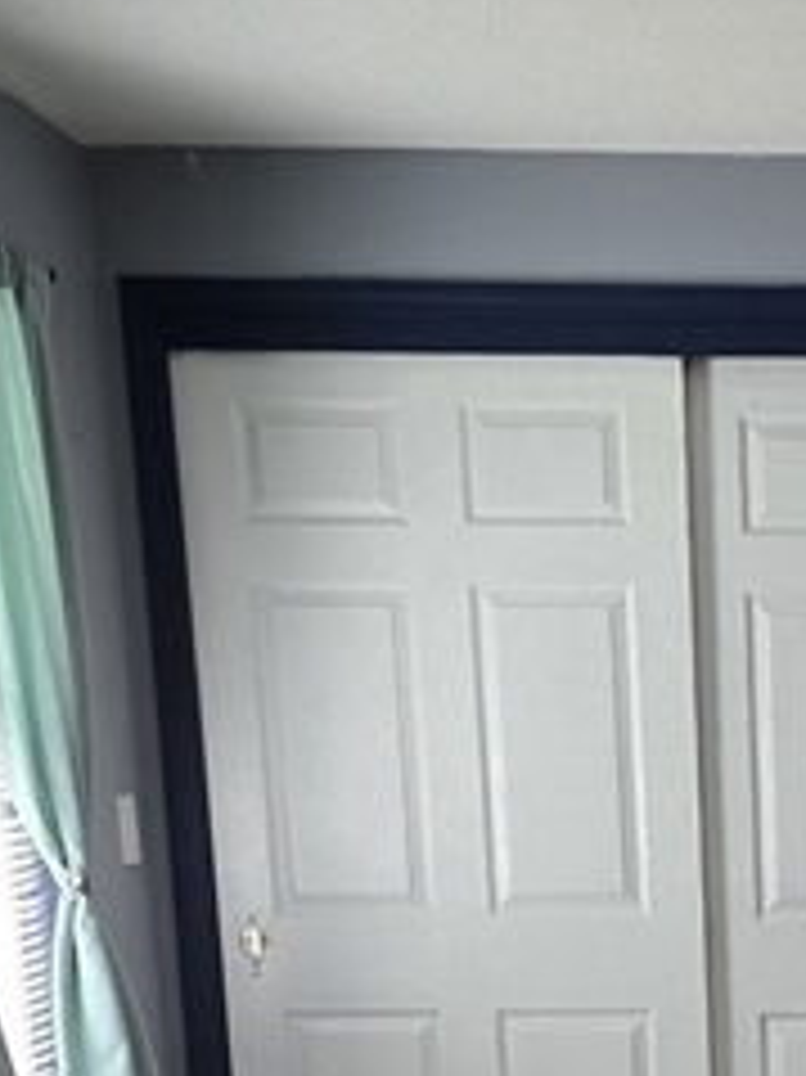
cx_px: 1022
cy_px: 1225
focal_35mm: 74
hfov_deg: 18.6
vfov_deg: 24.3
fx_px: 2299
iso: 400
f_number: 1.7
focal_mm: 6.3
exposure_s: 1/120
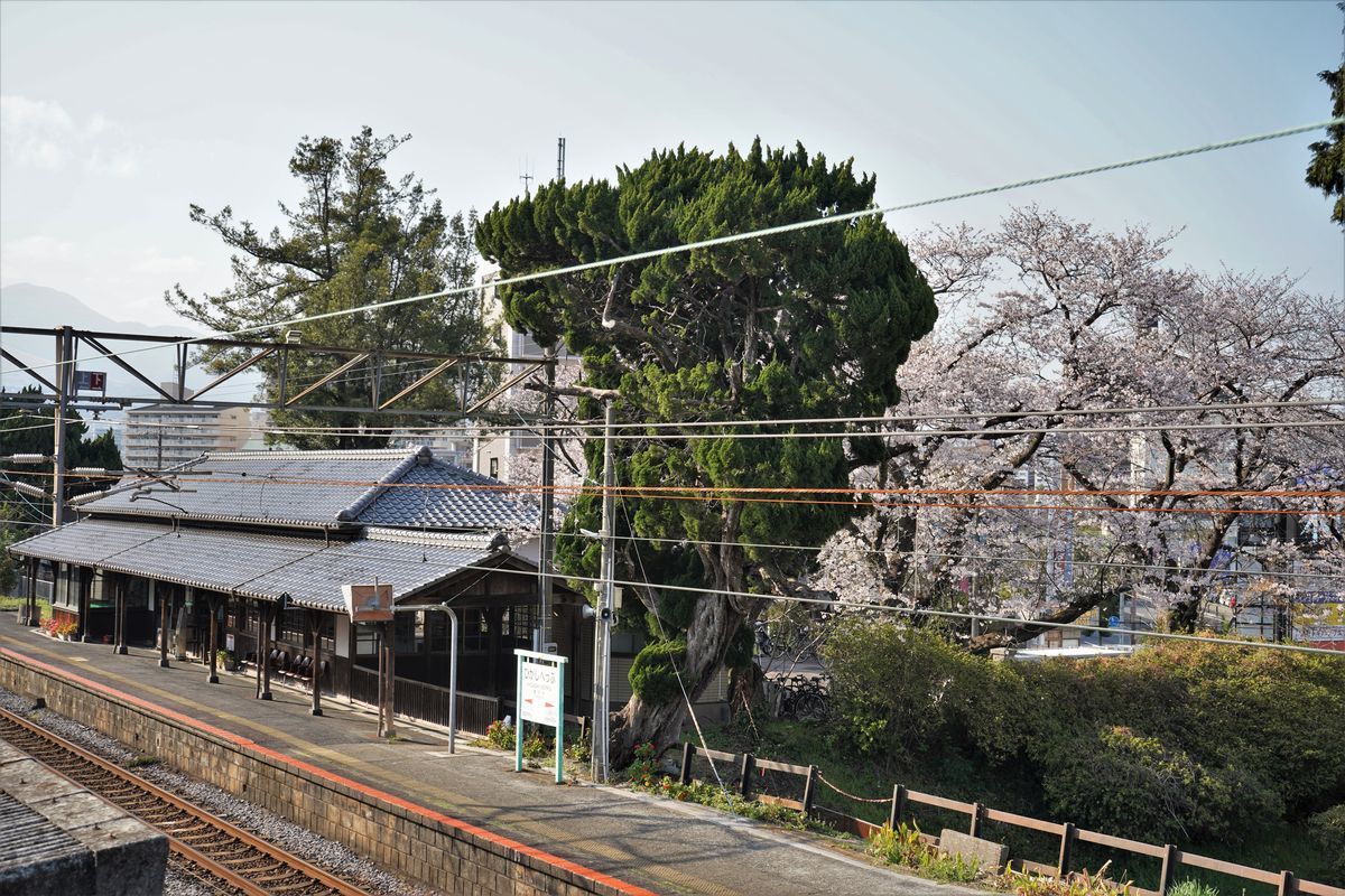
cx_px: 672
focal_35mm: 43
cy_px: 448
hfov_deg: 45.4
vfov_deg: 31.2
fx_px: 1606
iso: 100
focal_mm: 43
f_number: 6.3
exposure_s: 1/160
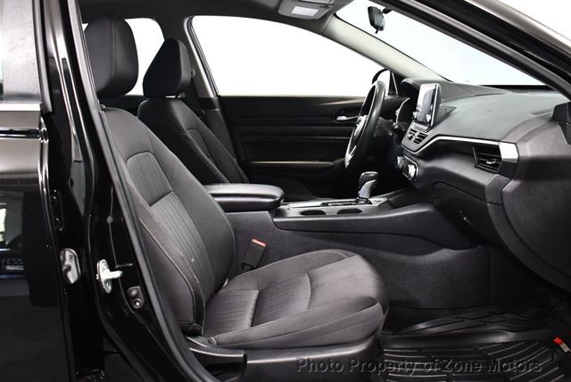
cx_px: 286
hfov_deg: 53.1
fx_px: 572
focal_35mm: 36
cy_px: 191
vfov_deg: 36.9
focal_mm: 18
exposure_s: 1/100
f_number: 3.5
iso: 3200
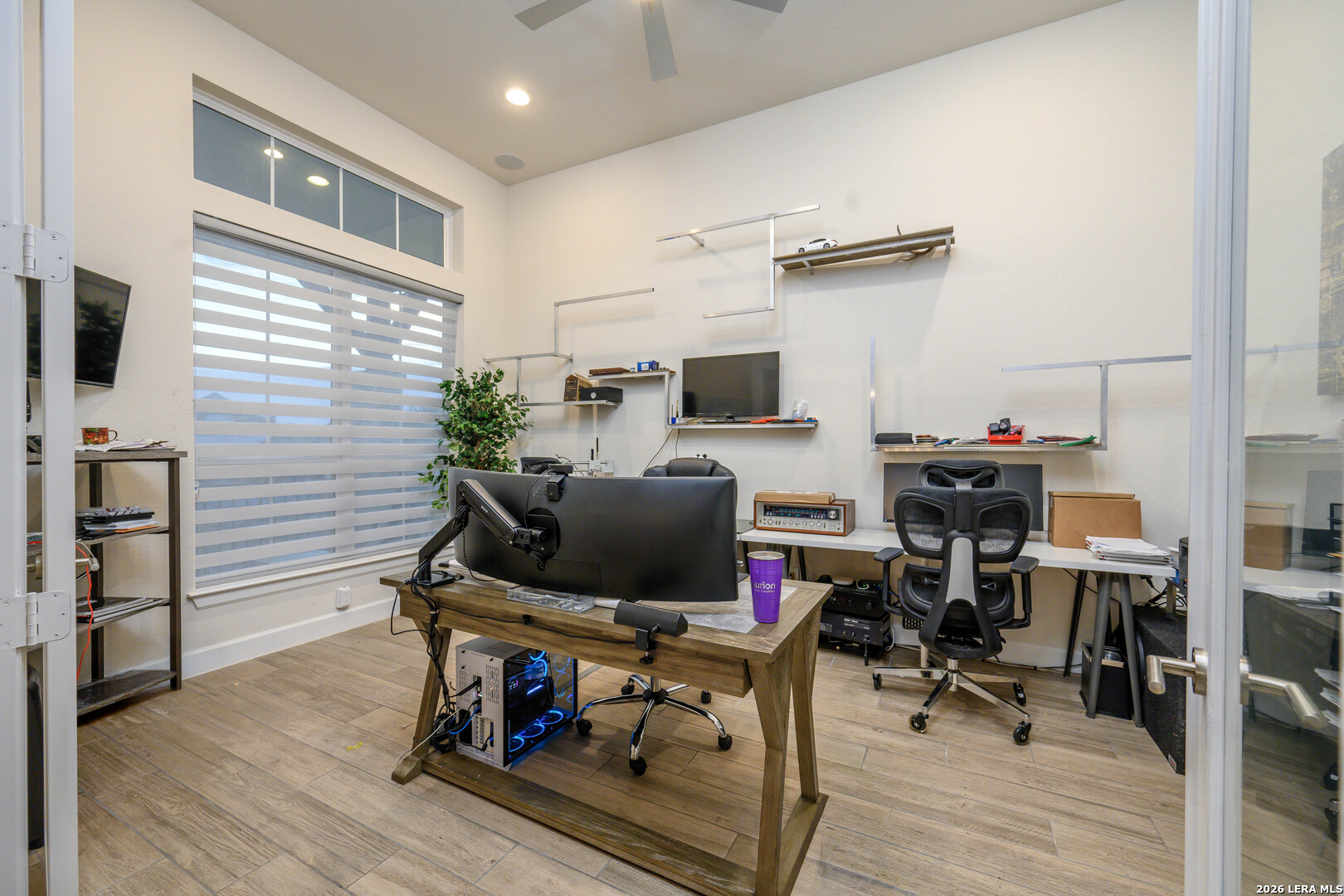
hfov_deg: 104.3
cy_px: 448
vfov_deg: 81.2
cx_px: 672
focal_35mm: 14
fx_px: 523
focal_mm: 14
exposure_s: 1/1.67
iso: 100
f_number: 6.3
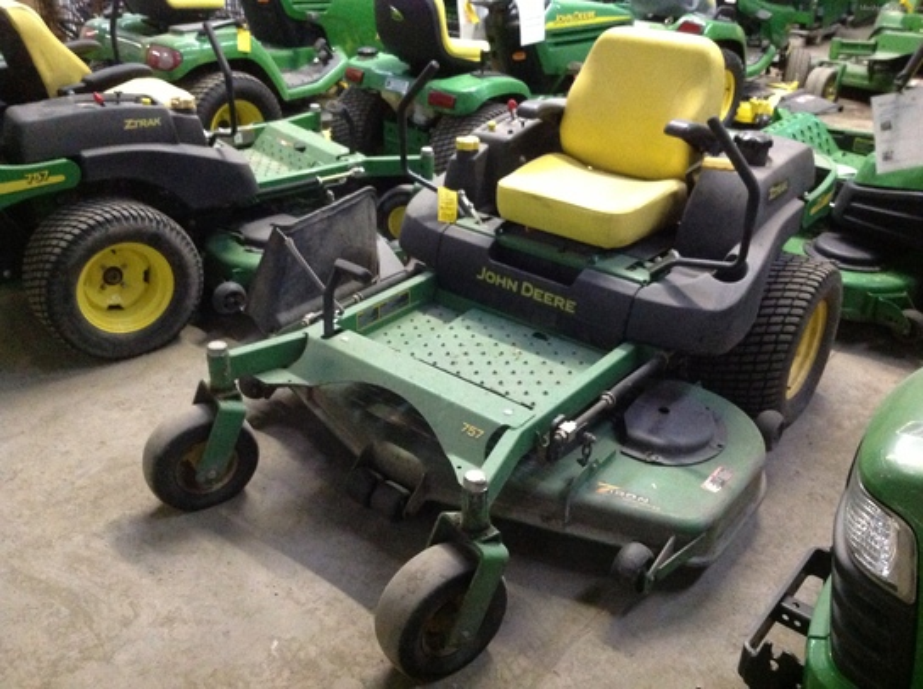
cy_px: 344
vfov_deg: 40.6
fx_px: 932
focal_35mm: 35
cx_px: 462
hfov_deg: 52.7
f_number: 2.4
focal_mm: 4.28
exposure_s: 1/15
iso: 800
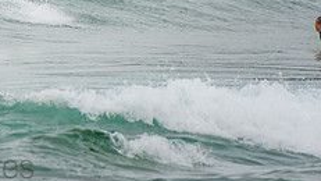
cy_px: -65
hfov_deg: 1.4
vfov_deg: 0.8
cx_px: -74
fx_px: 13075
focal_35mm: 1536
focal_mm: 390
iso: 280
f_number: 5.6
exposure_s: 1/1600
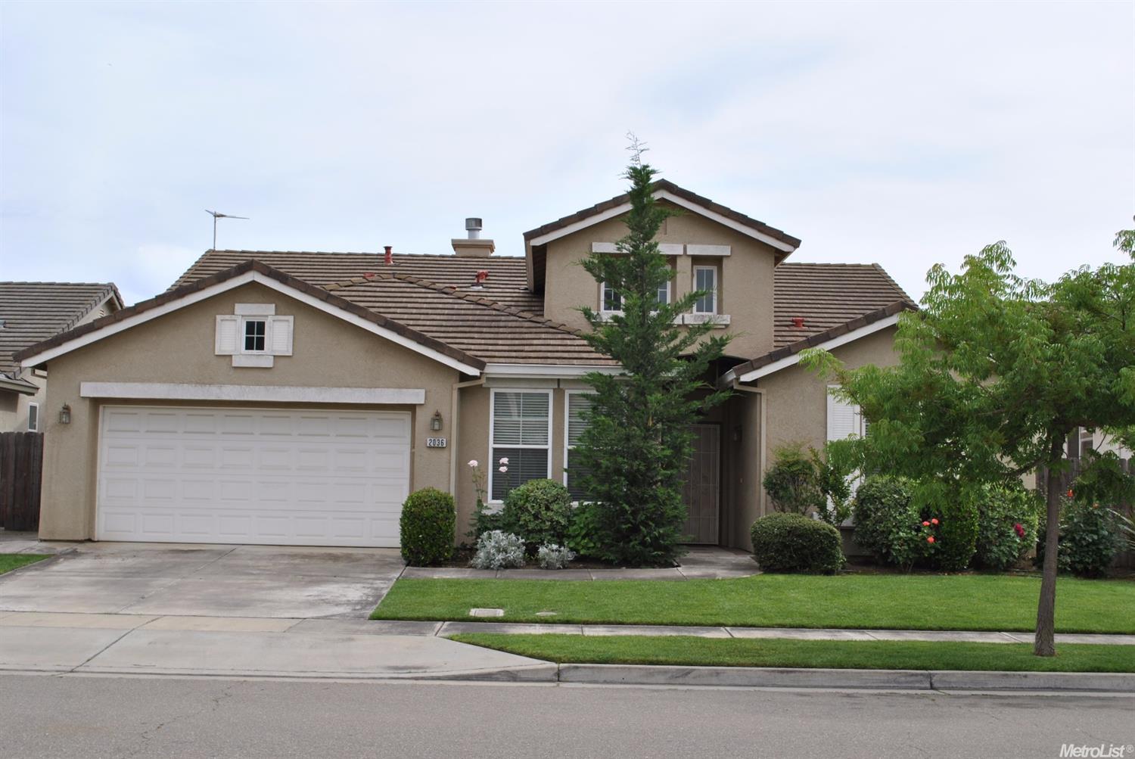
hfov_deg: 44.9
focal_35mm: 44
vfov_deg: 30.9
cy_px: 380
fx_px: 1373
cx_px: 568
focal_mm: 29
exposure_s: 1/250
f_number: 8
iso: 100
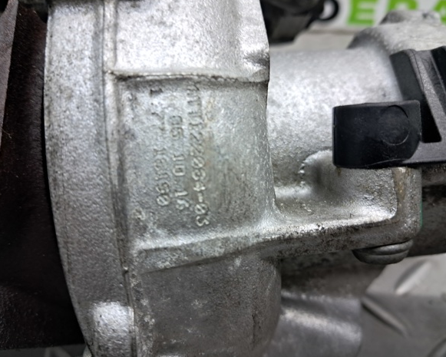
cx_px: 219
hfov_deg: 60.4
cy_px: 176
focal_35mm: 29
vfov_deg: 50.0
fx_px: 383
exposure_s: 1/50
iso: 160
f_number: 1.8
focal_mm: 4
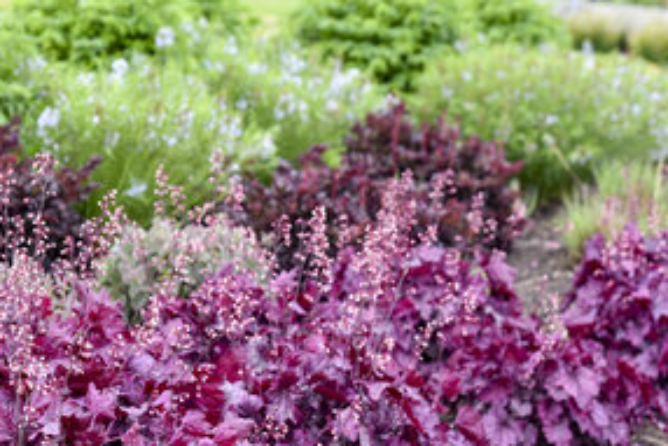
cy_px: 381
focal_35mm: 131
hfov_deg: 15.6
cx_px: 213
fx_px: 2432
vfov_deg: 10.4
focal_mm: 75
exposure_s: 1/125
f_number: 5.6
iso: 400
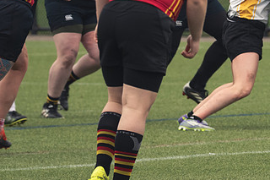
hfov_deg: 2.0
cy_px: 62
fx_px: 7616
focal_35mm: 1016
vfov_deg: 1.4
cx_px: 277
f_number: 6.3
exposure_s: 1/800
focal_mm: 300
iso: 1000
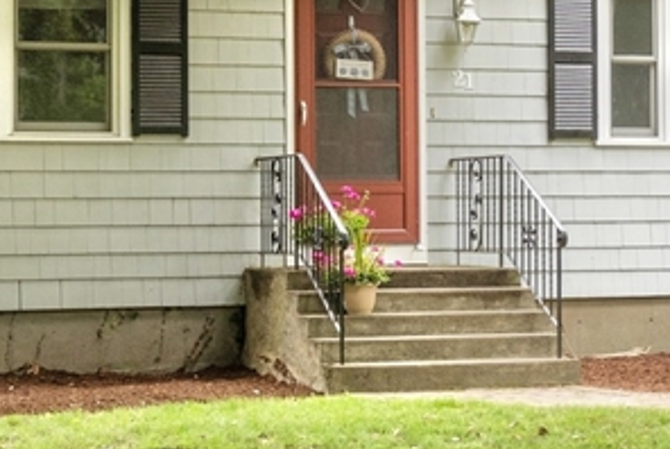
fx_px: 2254
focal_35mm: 121
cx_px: 650
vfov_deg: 11.3
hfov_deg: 16.6
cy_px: 115
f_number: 7.1
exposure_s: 1/200
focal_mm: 35
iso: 800
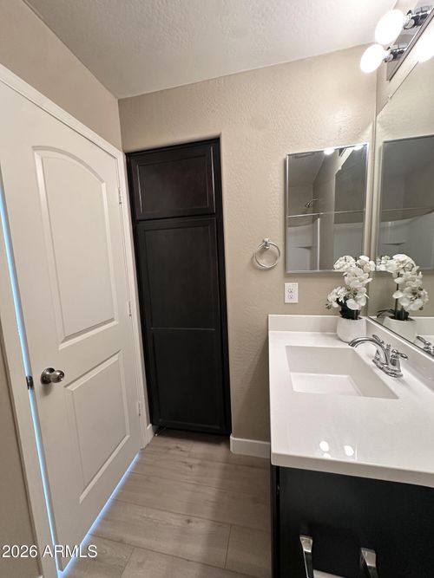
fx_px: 234
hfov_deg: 85.7
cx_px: 217
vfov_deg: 102.1
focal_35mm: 14
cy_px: 289
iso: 200
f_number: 2.2
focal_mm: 2.22
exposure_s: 1/60
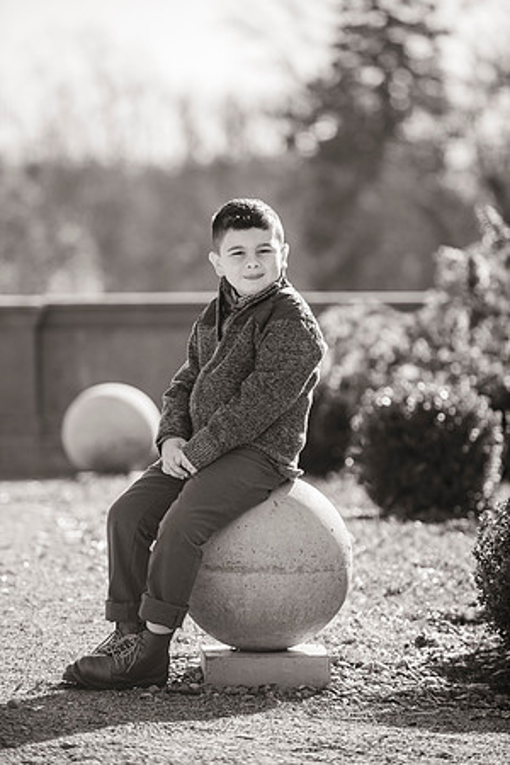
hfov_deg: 6.9
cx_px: 255
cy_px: 382
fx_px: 4250
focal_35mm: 200
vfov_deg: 10.3
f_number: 3.5
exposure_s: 1/2000
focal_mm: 200
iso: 400
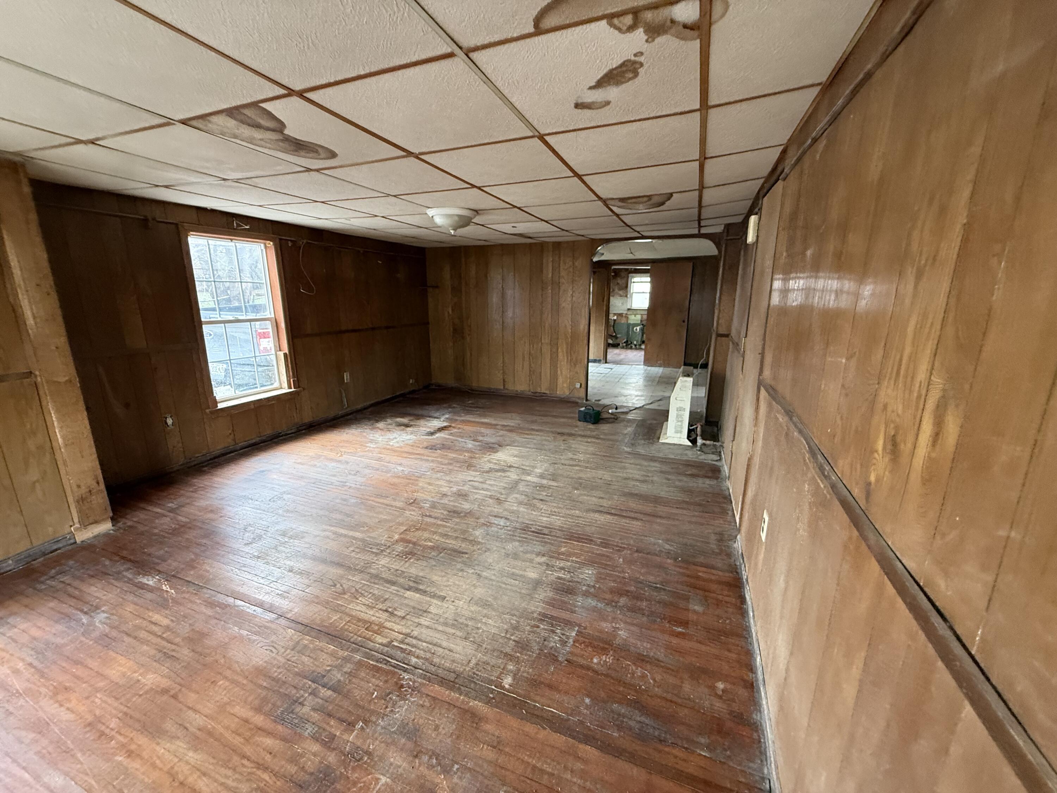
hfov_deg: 102.1
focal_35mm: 14
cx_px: 528
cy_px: 396
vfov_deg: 85.7
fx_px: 427
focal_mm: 2.22
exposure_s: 1/64
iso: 320
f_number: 2.2
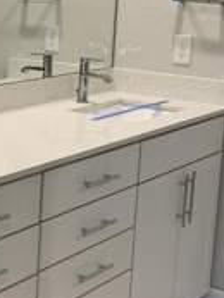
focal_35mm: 96
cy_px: 131
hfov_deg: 15.1
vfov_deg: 20.4
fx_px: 827
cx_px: -10
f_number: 1.8
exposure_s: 1/60
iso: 50
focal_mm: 4.25
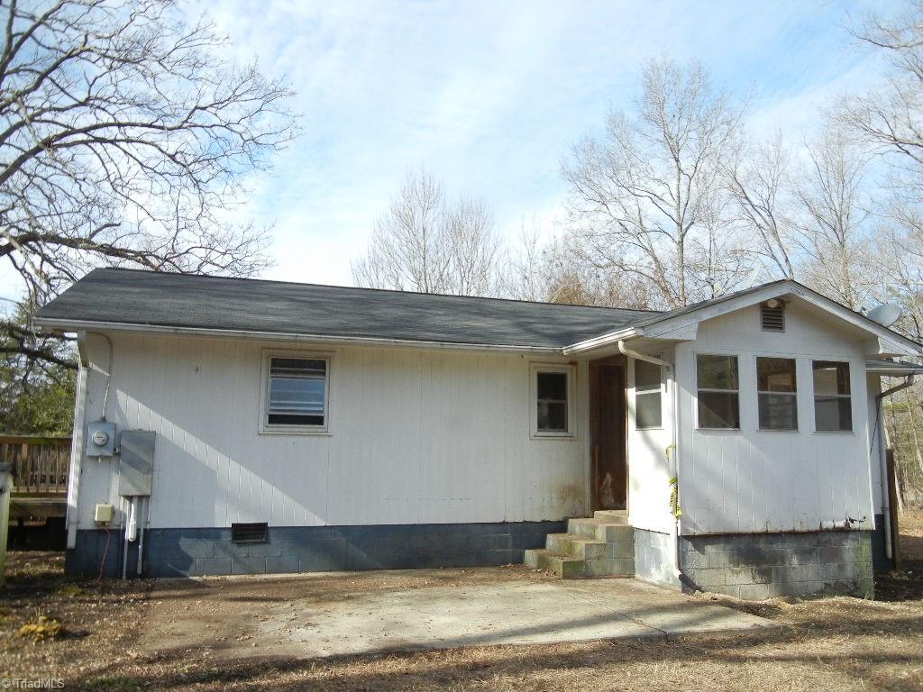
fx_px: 800
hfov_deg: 60.0
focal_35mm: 30
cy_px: 346
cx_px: 462
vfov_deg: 46.8
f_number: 3.5
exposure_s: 1/651
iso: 160
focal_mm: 5.4
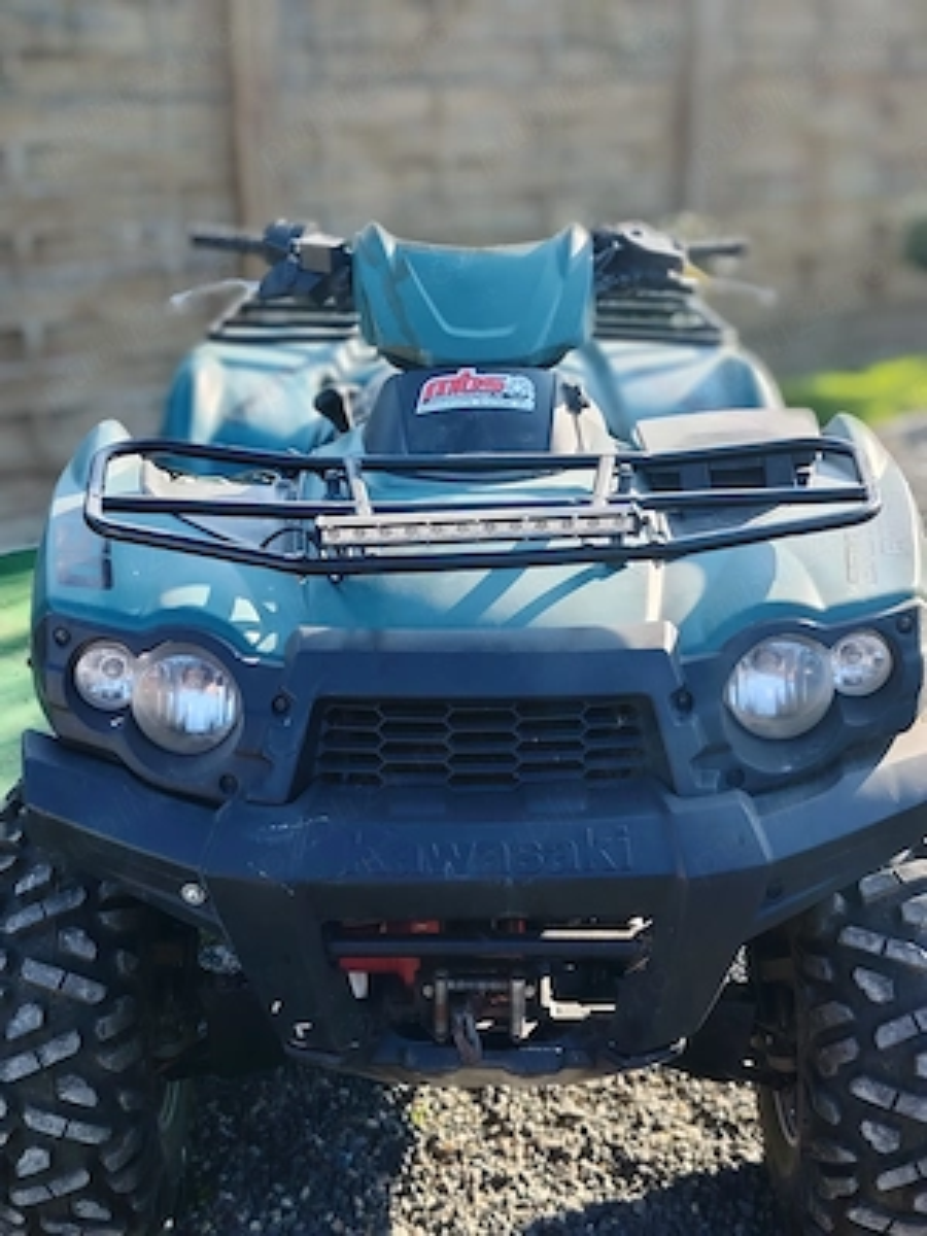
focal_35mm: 48
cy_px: 618
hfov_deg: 30.3
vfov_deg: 39.7
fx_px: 1714
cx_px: 464
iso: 100
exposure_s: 1/215
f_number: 4
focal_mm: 5.25
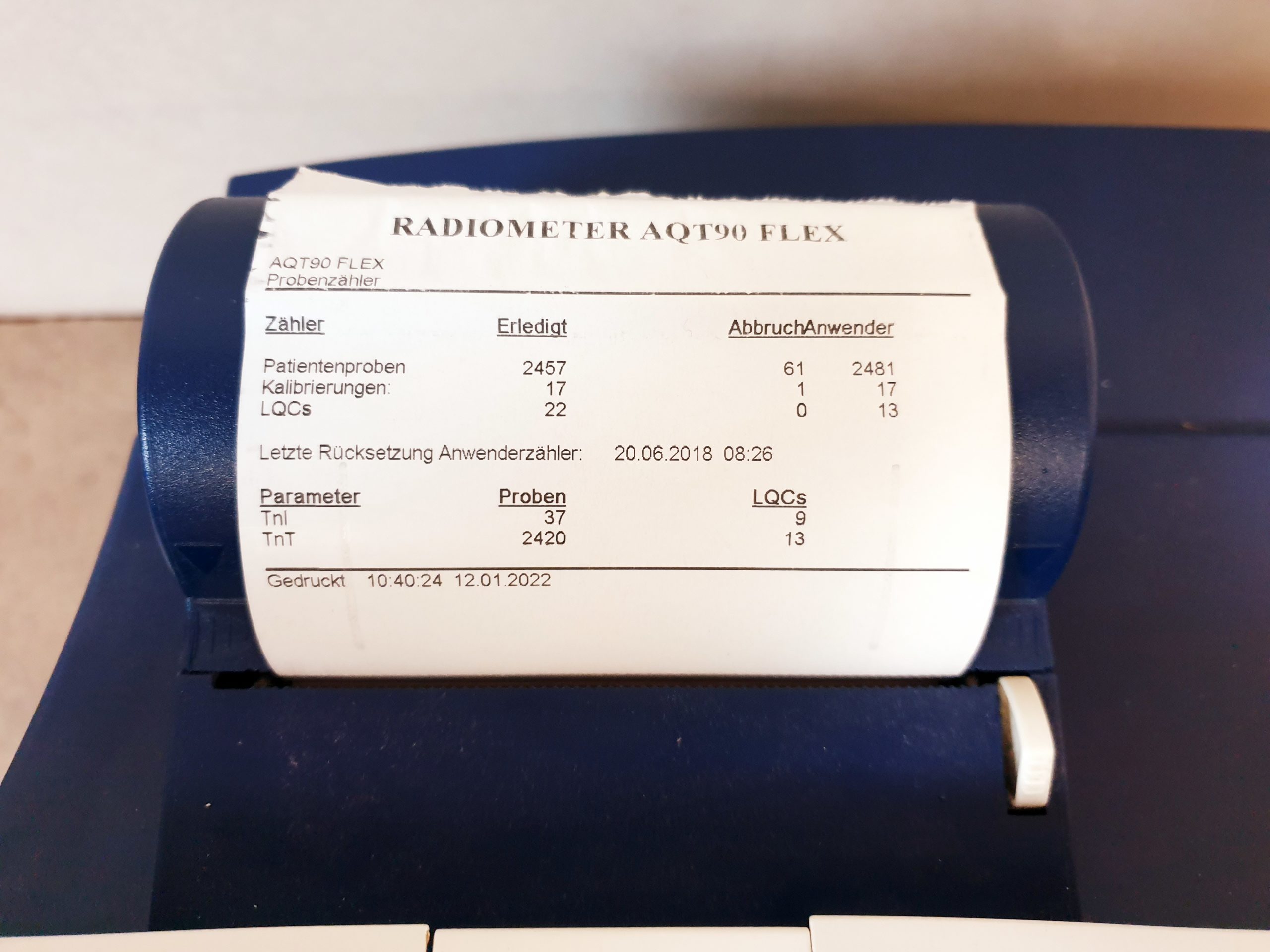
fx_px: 954
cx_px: 635
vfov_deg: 53.1
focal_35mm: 26
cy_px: 476
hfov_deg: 67.3
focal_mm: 4.3
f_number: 1.5
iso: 320
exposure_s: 1/50
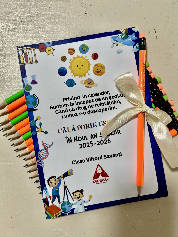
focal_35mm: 26
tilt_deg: -87.7
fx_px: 178
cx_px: 89
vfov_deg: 67.3
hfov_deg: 53.1
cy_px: 118
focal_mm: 5.7
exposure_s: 1/100
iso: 64
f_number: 1.5
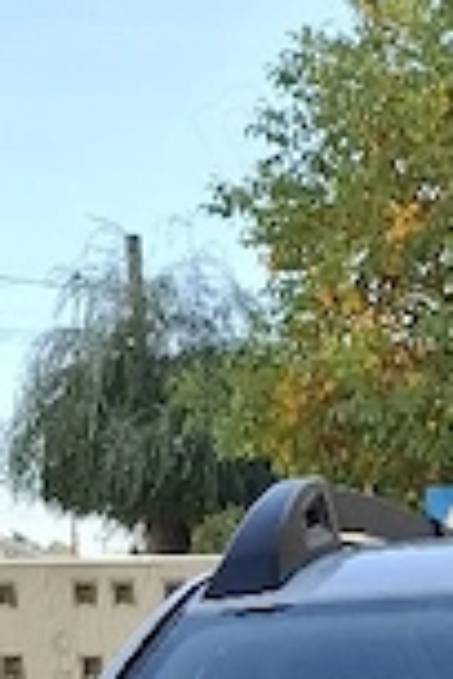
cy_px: 1447
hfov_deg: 10.6
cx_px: 653
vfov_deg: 13.5
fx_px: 2359
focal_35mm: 125
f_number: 1.8
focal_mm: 5.54
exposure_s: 1/833
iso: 50
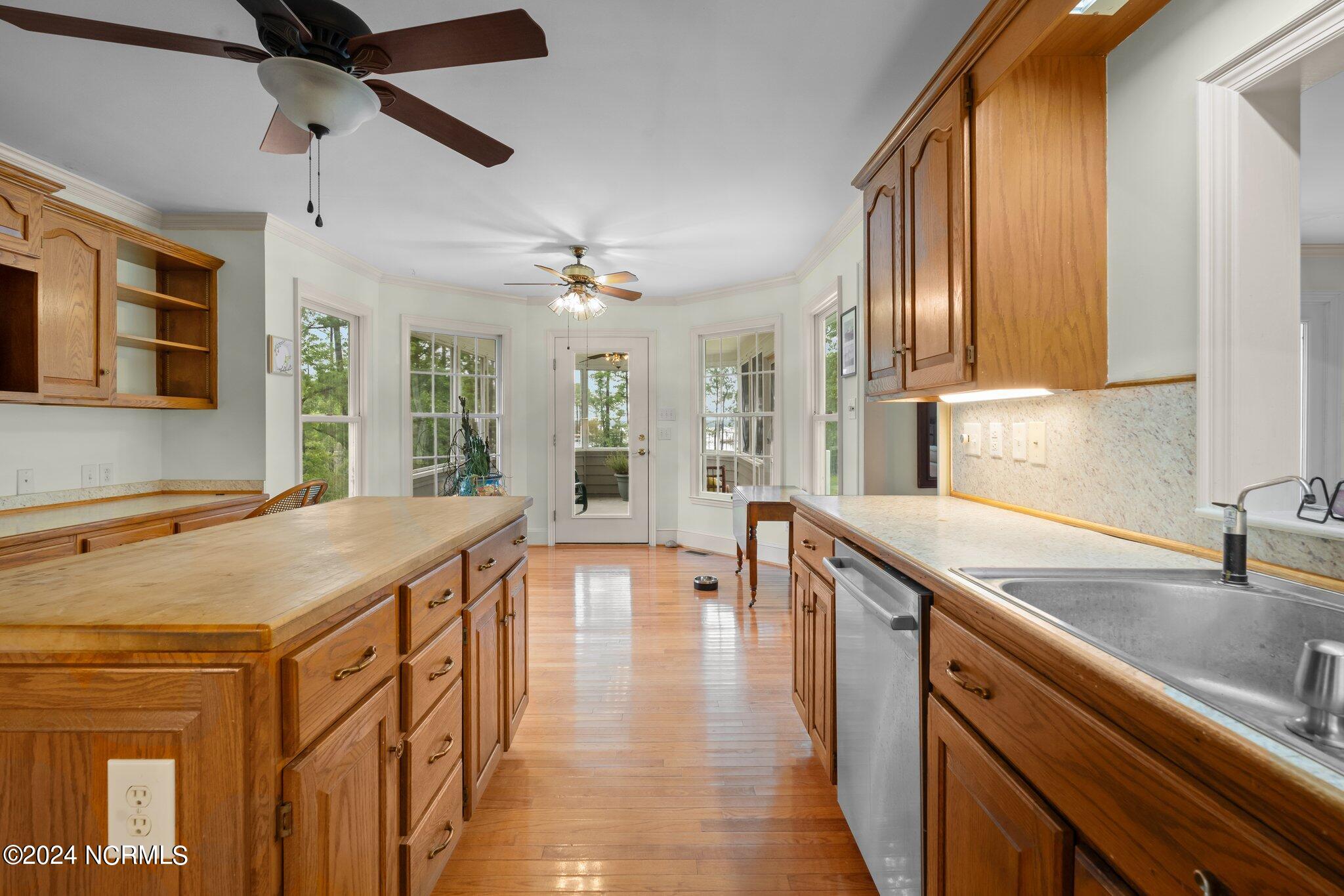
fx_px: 616
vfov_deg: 72.0
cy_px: 448
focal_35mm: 16
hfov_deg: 95.0
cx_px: 672
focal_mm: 16.5
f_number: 10
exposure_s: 1/3
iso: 800
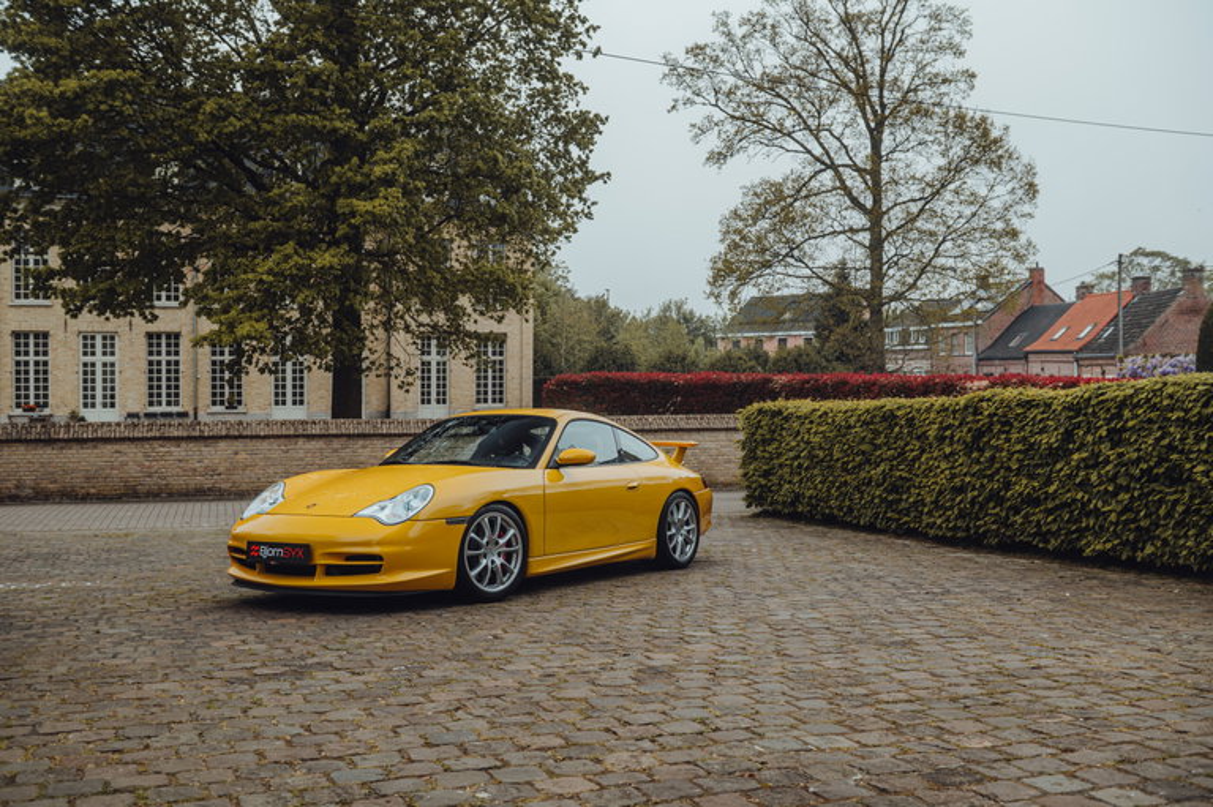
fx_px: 1179
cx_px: 606
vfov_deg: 37.8
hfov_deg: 54.5
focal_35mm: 35
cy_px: 404
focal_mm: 35
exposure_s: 1/200
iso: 200
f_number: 4.5
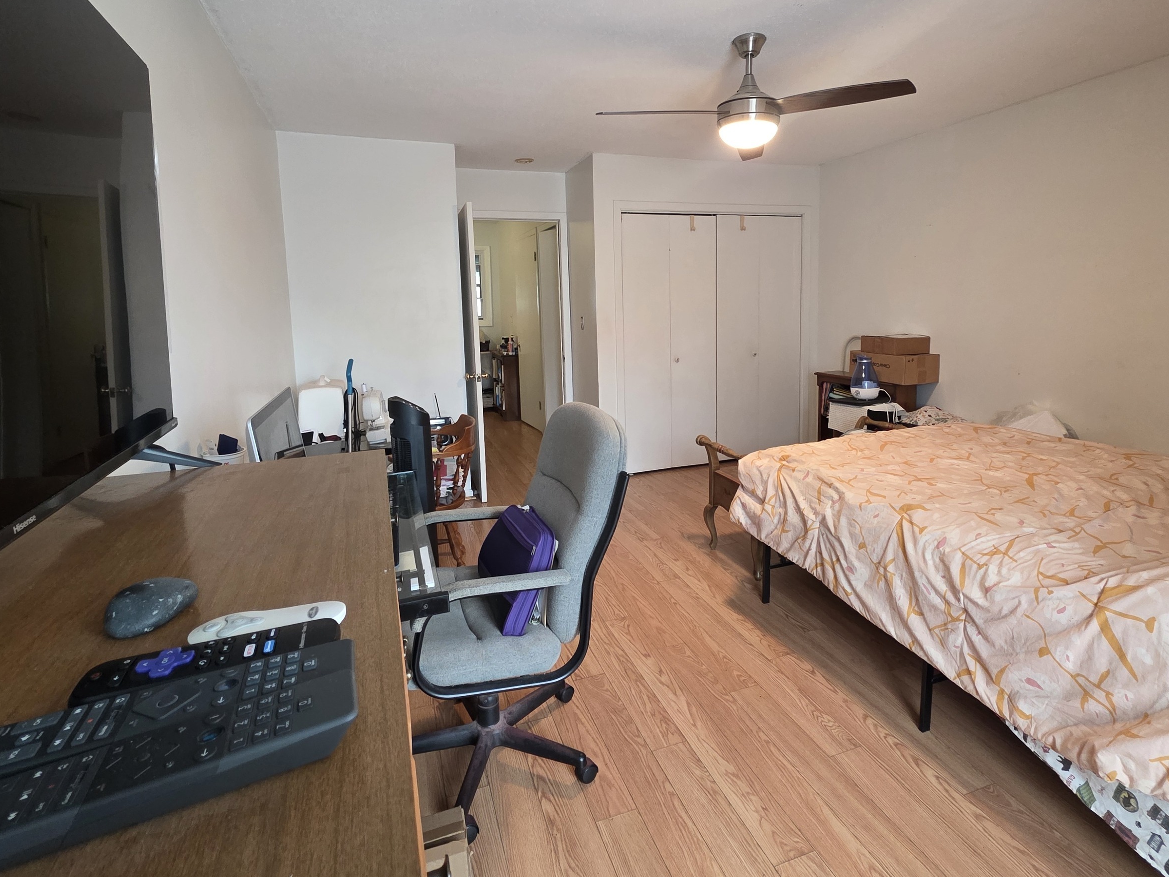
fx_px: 574
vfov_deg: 74.3
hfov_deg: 91.0
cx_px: 608
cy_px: 371
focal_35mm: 17
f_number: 1.9
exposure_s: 1/60
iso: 400
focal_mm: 2.2
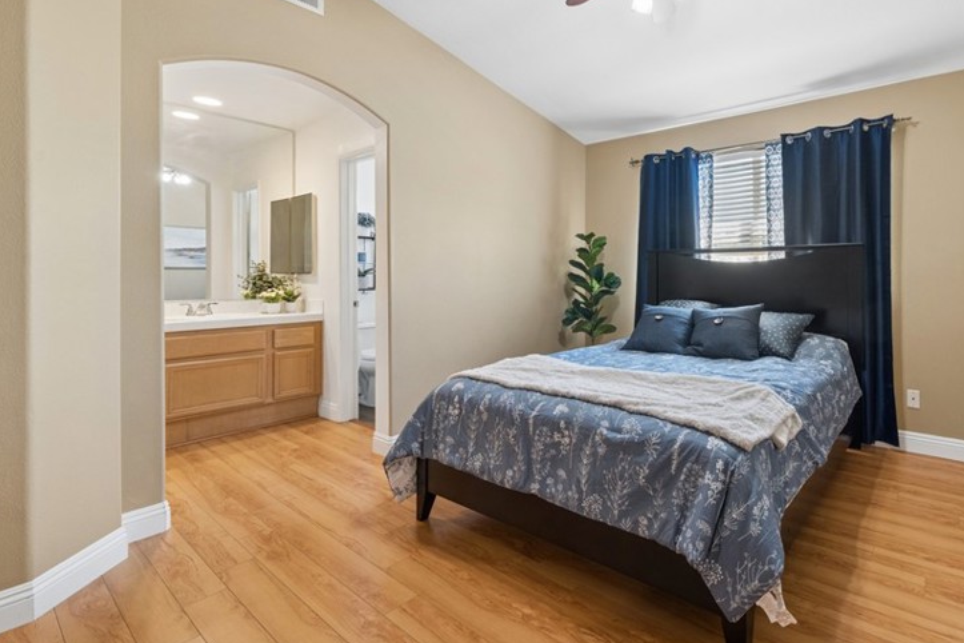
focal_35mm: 17
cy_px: 273
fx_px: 455
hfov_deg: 90.3
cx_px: 632
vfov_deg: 70.0
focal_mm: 12
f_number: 8
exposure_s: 1/15
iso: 800
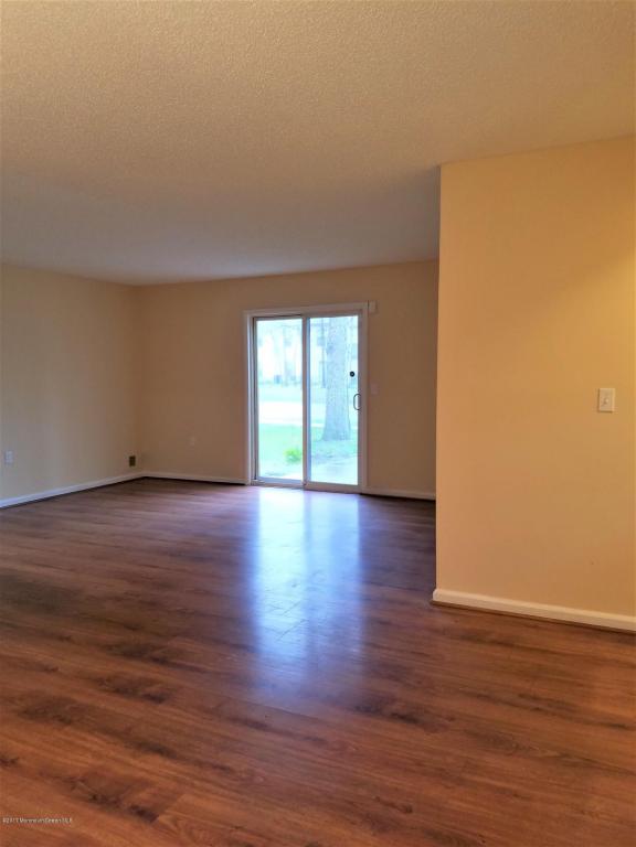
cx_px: 318
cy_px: 424
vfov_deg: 67.3
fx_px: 637
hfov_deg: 53.1
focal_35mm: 26
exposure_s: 1/60
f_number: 1.7
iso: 80
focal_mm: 4.2
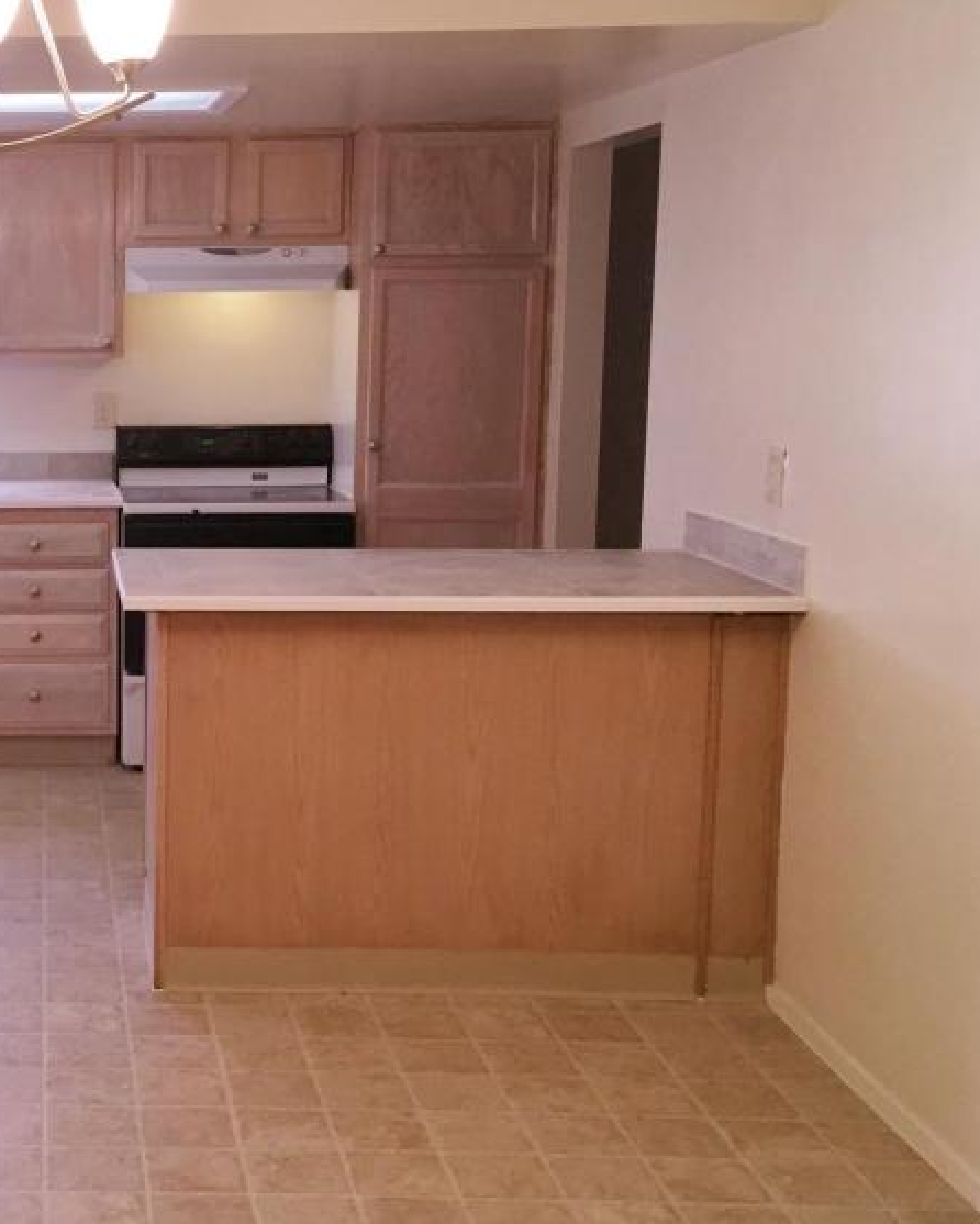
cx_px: -48
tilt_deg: -7.2
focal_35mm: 52
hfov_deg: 27.2
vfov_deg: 36.0
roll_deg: -0.8
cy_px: 560
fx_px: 1884
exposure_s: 1/30
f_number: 2.2
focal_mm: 4.15
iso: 40
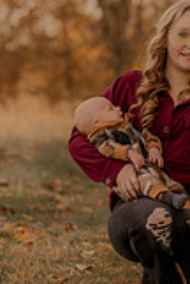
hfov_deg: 5.8
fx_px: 1868
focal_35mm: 237
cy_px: 162
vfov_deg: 8.7
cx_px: 213
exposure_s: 1/320
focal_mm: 85
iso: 200
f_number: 2.8
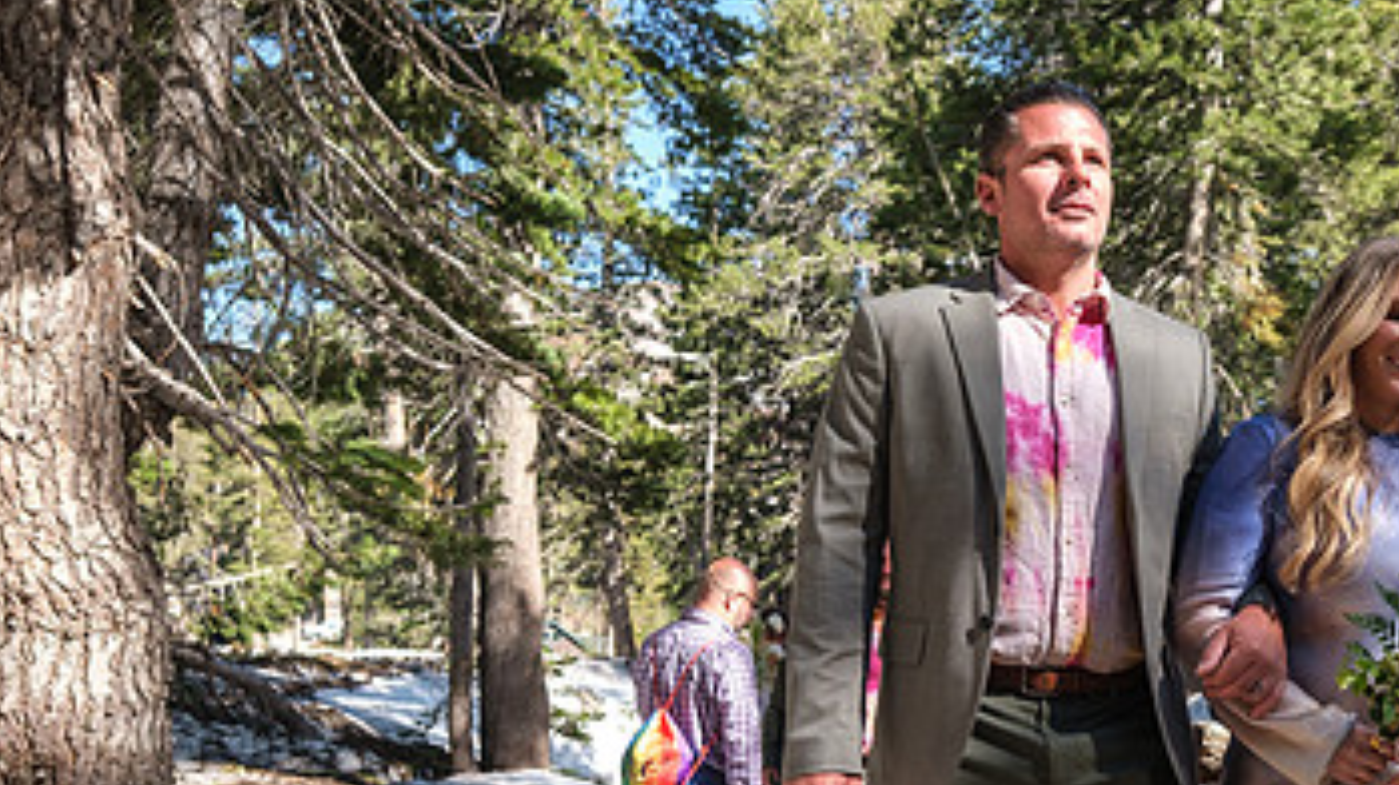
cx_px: 1110
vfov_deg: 24.7
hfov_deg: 41.9
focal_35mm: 47
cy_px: 703
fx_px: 1743
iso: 250
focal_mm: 18
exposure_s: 1/850
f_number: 2.8
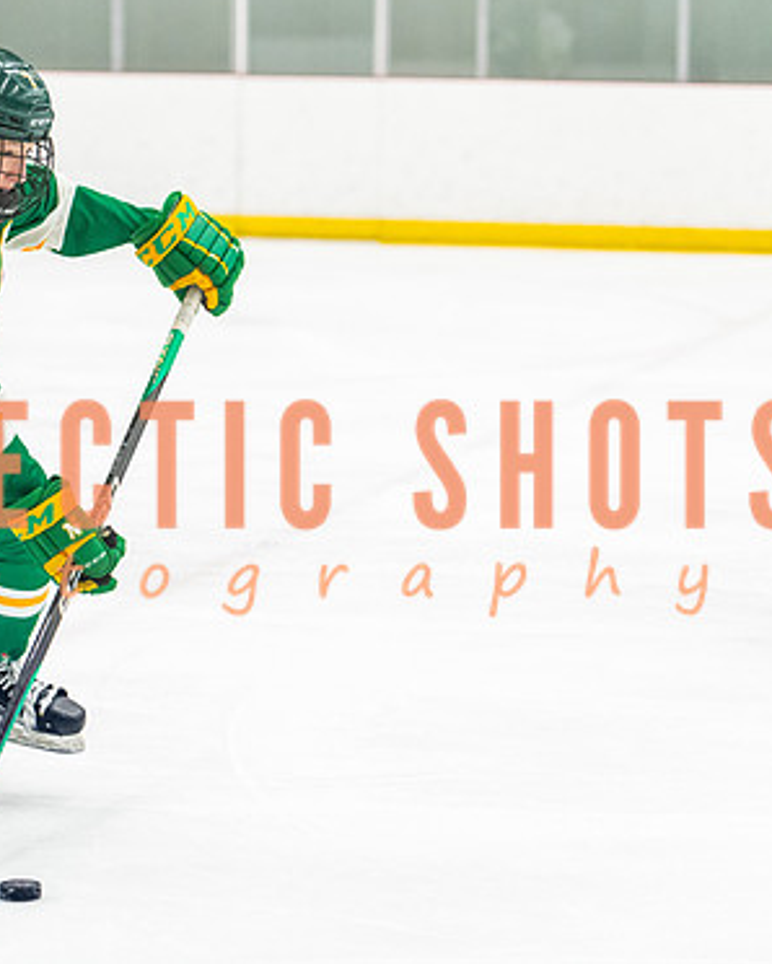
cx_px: 70
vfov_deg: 12.7
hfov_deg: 10.1
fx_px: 4338
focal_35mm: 152
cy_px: 419
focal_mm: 92
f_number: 2.8
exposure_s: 1/800
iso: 3200
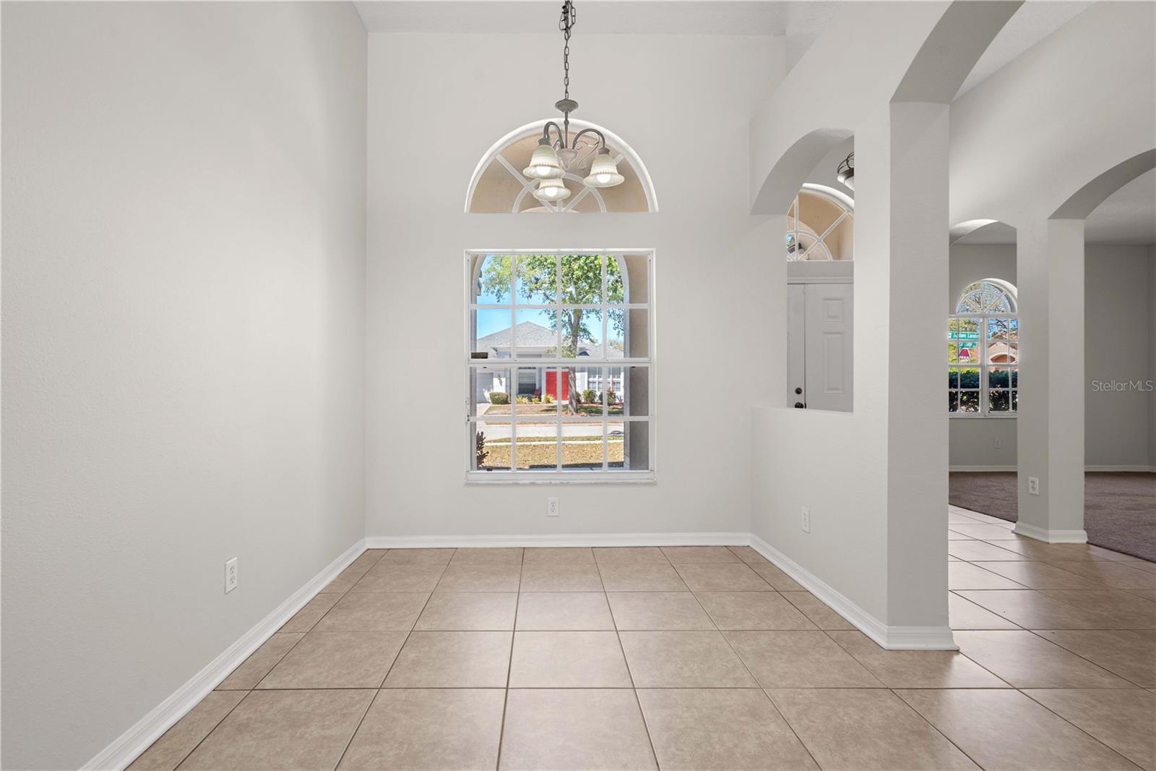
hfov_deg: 96.7
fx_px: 514
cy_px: 386
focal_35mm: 16
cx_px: 578
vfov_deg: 73.7
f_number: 8
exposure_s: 1/6
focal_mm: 16
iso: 200
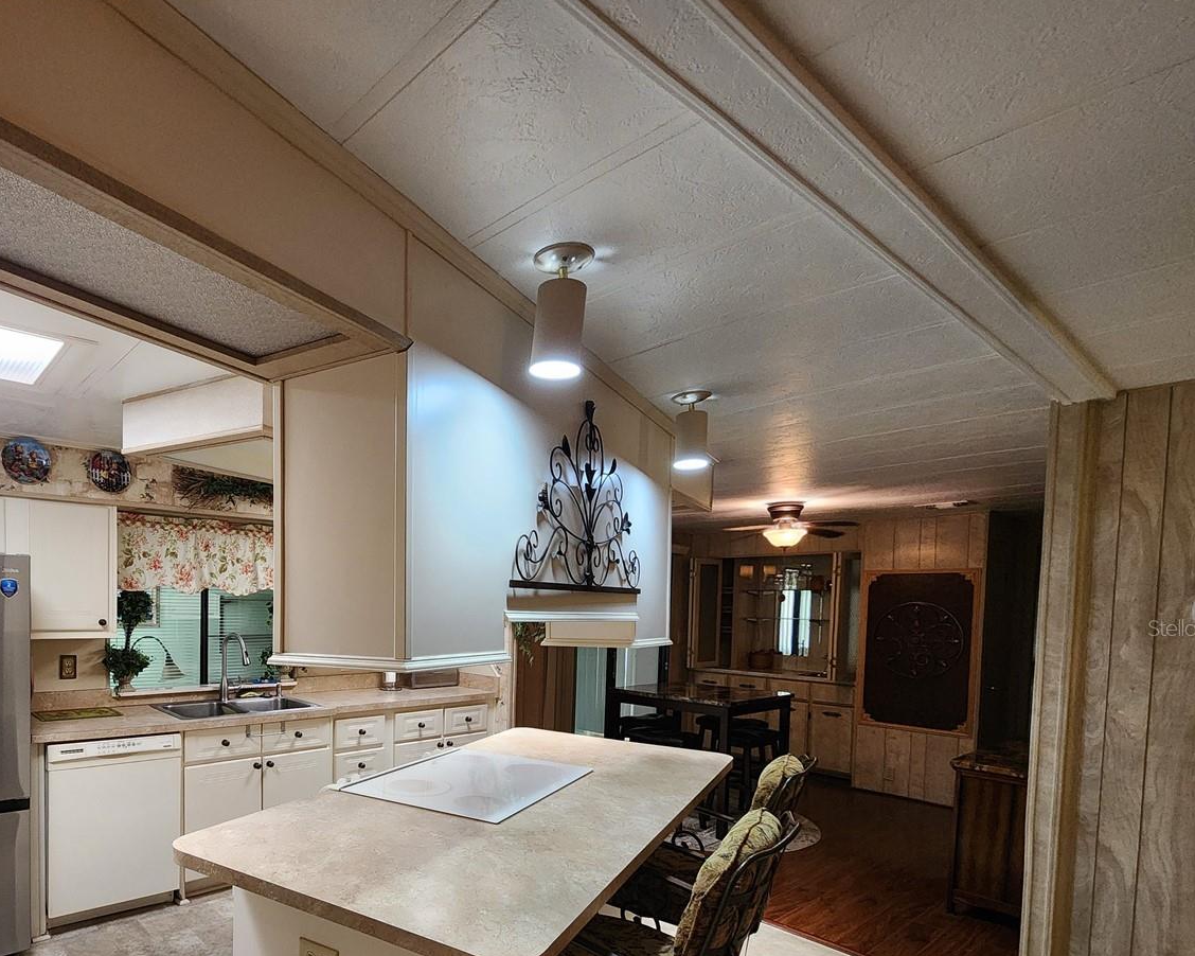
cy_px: 627
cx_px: 400
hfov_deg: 83.5
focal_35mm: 18
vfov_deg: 71.9
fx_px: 637
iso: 250
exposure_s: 1/60
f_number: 2.2
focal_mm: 2.2
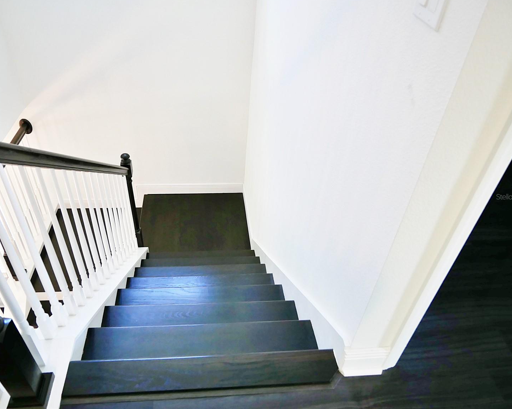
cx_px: 246
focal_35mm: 26
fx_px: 394
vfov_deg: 54.9
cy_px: 197
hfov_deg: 66.0
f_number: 3.5
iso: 640
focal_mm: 12
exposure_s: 1/60
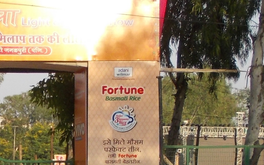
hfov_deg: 19.4
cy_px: 172
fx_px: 741
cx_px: -21
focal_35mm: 103
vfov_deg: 12.5
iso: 80
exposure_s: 1/125
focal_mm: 4
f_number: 5.4
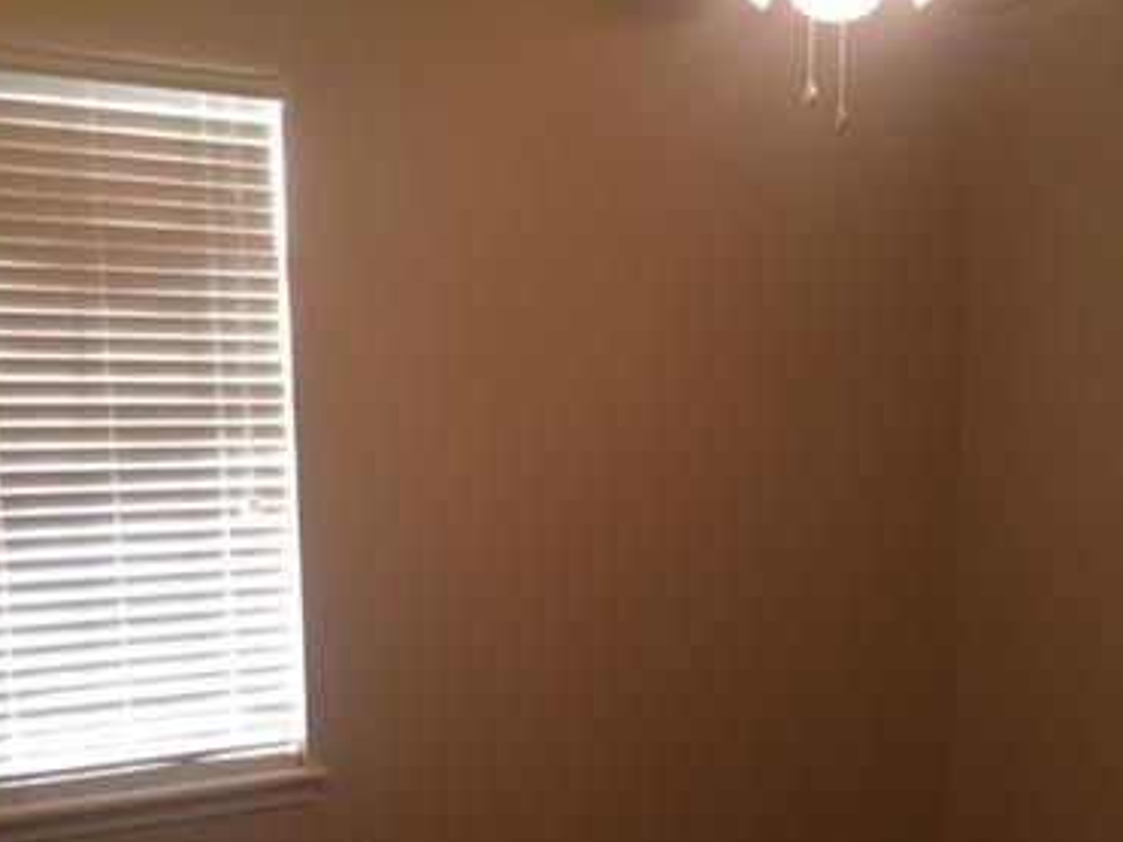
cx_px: 593
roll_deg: -0.3
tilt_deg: -9.8
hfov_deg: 38.2
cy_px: 718
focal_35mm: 50
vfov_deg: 28.2
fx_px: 1622
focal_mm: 4.15
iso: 50
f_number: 2.2
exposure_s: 1/15
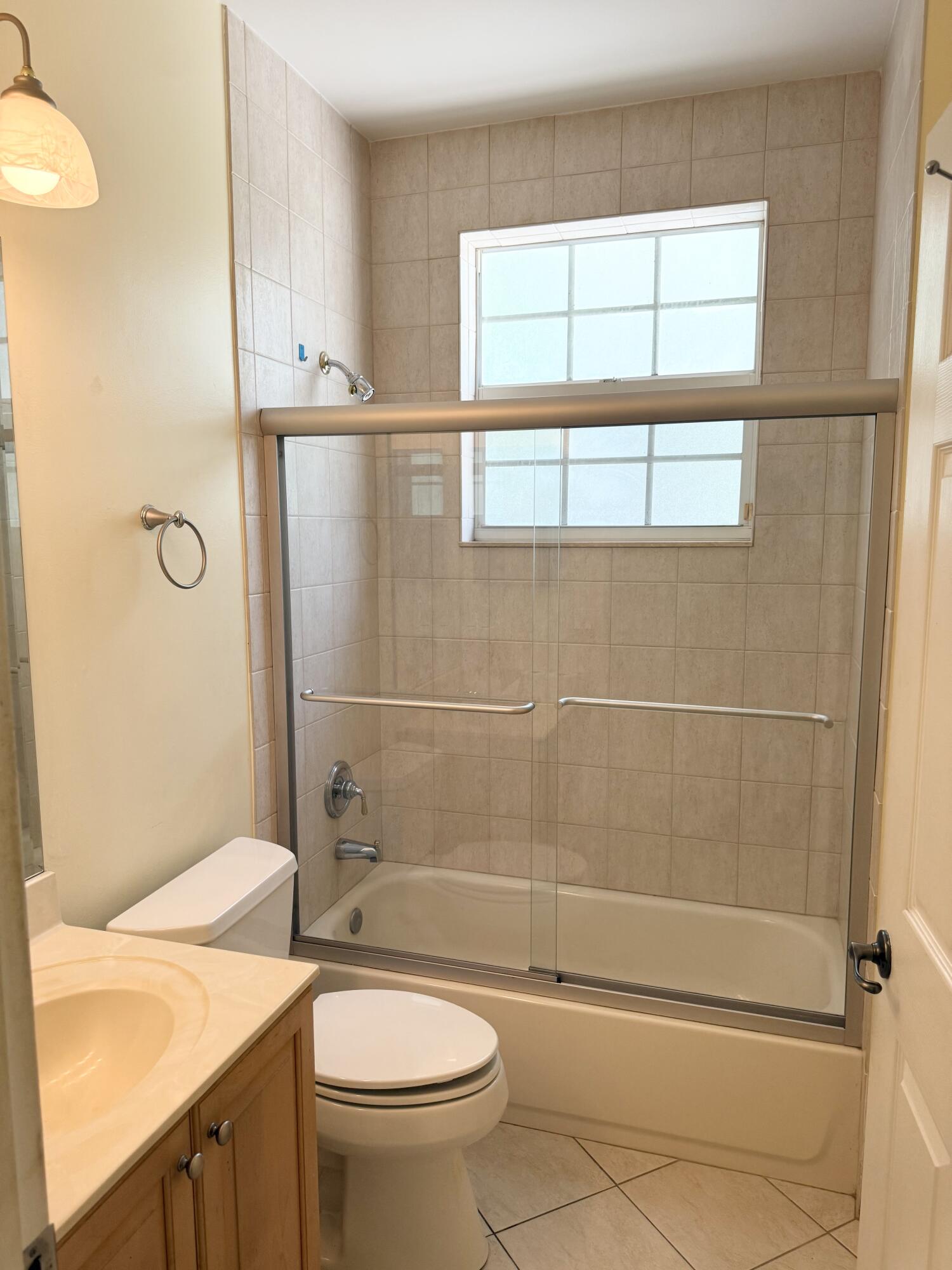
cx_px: 476
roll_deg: -0.6
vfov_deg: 71.6
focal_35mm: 24
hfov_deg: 56.8
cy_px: 635
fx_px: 880
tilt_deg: -6.7
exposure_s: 1/120
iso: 160
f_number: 1.78
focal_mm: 6.76
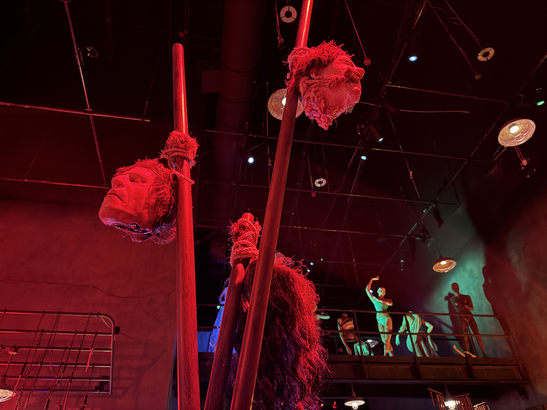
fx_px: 379
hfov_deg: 71.6
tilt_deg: +40.7
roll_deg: +2.5
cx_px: 274
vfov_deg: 56.8
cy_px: 205
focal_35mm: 24
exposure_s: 1/9
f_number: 1.78
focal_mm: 6.76
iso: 4000
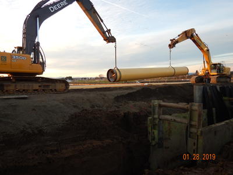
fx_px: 162
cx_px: 116
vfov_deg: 56.8
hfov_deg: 71.6
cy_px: 88
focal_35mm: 24
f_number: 2.8
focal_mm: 4.3
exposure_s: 1/200
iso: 125
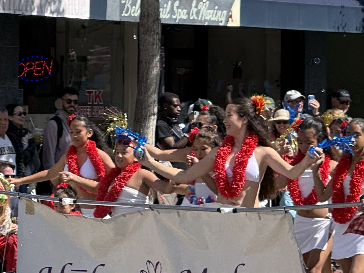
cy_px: 239
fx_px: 3302
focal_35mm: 314
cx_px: 154
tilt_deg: -1.8
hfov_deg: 6.3
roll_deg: -0.4
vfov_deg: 4.7
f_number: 2.8
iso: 64
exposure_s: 1/938
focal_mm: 15.66
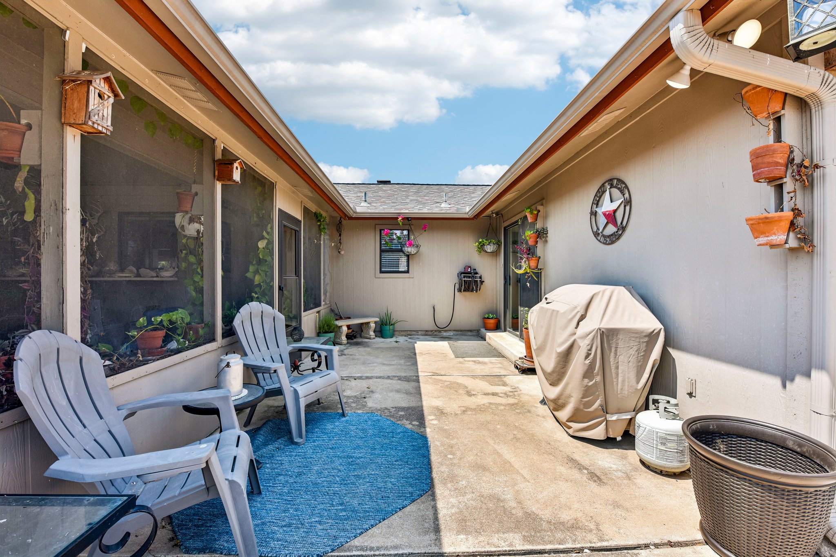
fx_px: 325
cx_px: 418
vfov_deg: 81.2
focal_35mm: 14
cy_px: 278
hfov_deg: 104.3
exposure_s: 1/200
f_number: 8
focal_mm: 14
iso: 100
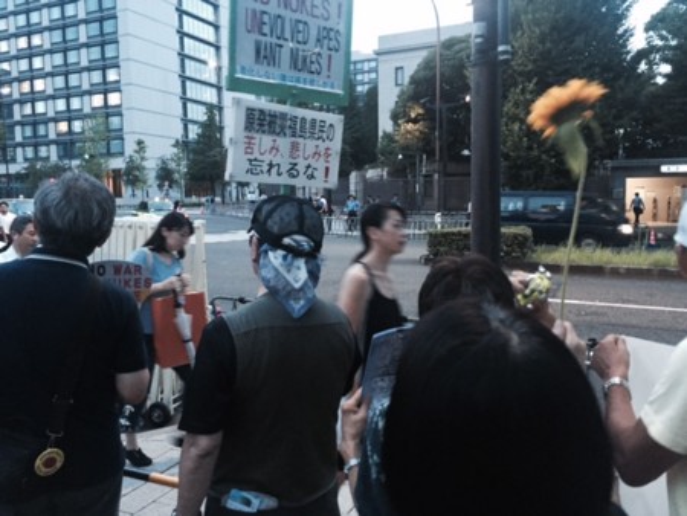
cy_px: 258
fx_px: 576
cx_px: 344
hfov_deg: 61.6
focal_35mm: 29
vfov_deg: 48.3
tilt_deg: -4.6
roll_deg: -0.9
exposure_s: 1/24
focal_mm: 4.15
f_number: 2.2
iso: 250
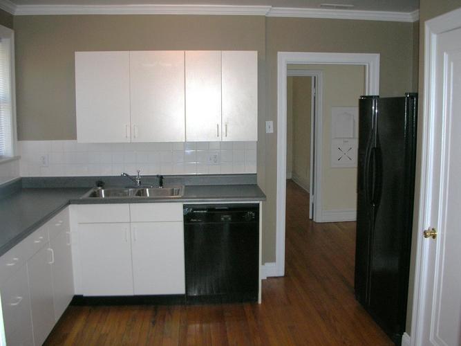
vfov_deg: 40.7
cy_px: 173
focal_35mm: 35
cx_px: 230
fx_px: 466
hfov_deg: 52.6
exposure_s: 1/60.1
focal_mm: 5.8
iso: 96
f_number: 3
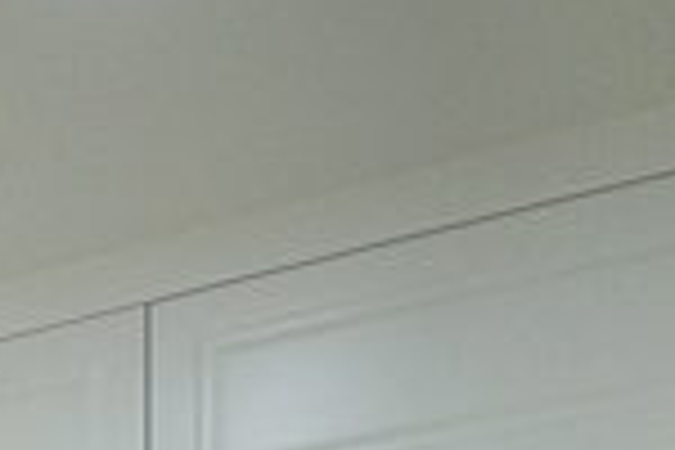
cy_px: 1035
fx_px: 1500
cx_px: -576
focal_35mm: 80
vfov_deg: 13.3
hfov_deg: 18.8
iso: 800
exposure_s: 1/200
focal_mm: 10
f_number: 4
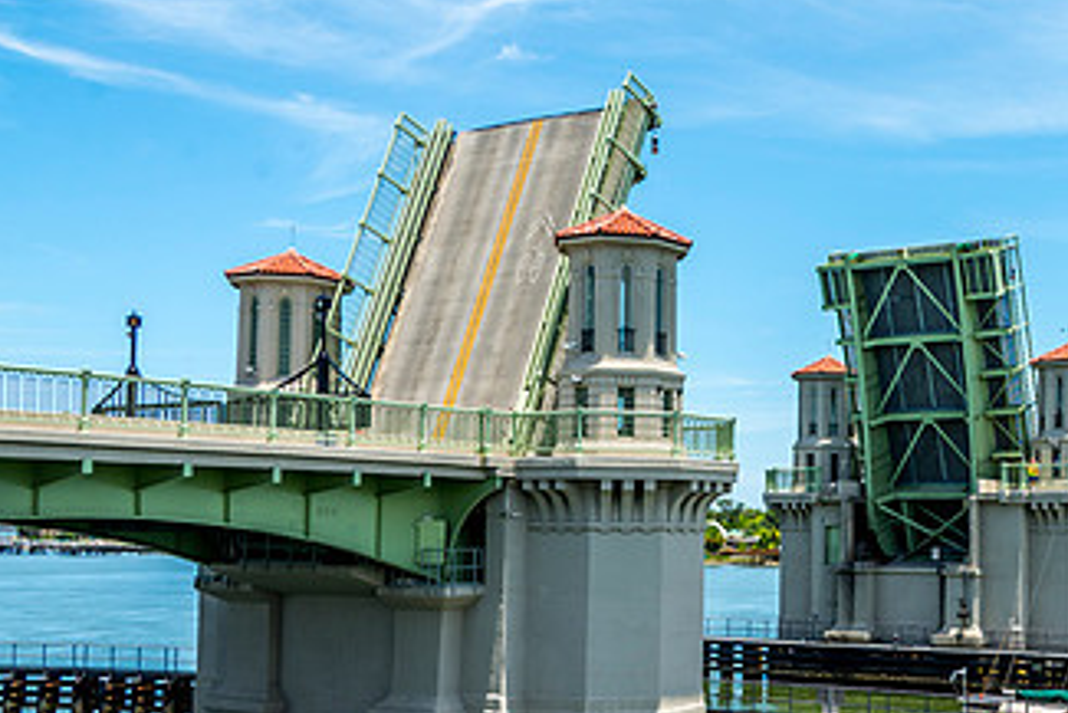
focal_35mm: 50
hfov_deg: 37.2
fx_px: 1484
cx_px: 943
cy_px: 458
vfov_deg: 26.9
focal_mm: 28
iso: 125
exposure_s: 1/250
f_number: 8
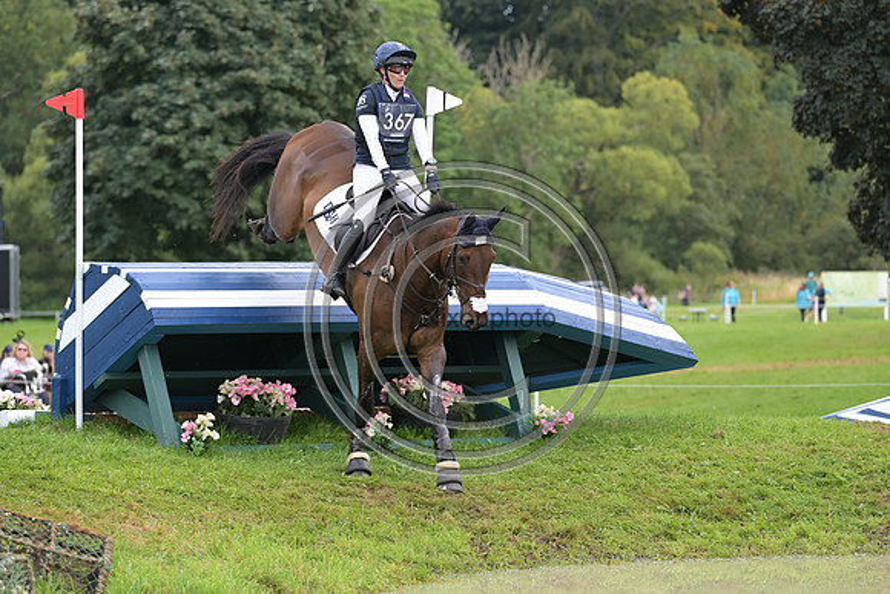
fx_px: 4945
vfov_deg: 6.9
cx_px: 445
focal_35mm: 200
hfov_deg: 10.3
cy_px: 297
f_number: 5.6
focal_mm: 200
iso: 1400
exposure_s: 1/1250
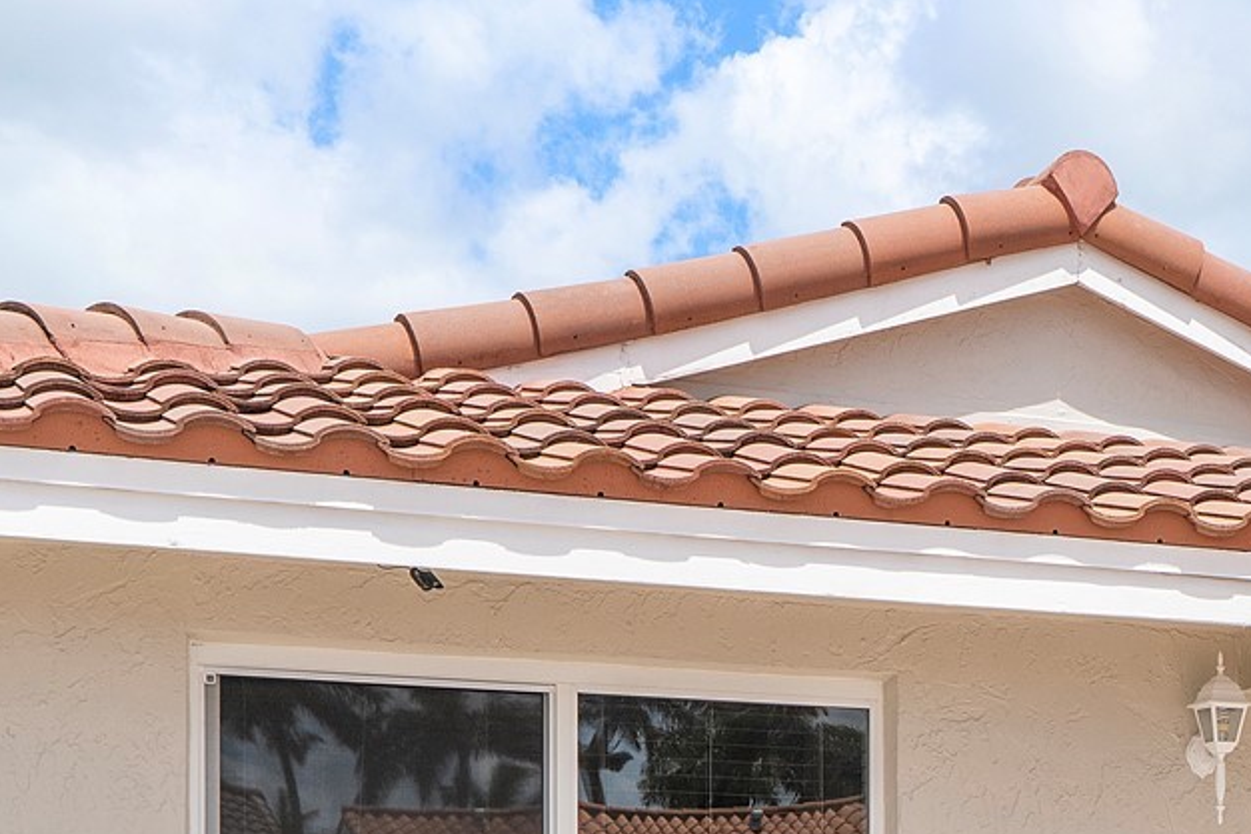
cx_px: 1277
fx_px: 2918
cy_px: 1032
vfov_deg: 15.6
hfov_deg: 23.1
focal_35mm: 84
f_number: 9
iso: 500
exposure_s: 1/1600
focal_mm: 31
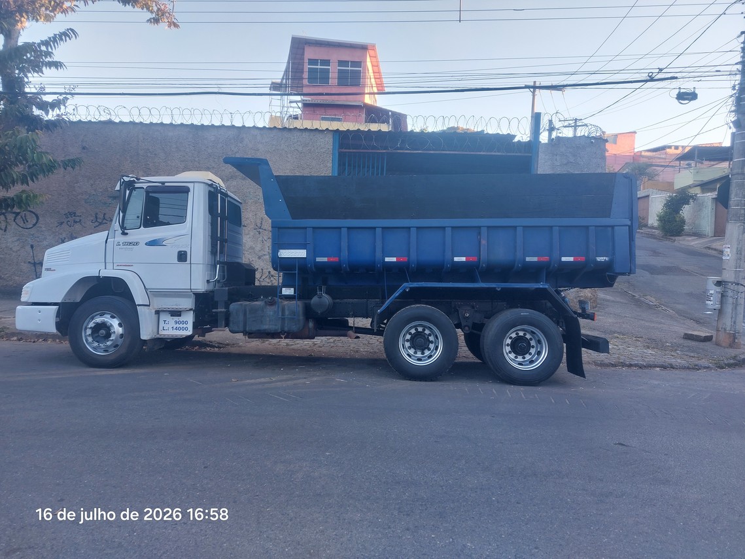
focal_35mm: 25
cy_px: 280
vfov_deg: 54.9
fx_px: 538
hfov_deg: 69.4
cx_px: 372
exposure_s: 1/60
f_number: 1.8
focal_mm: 5.23
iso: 32
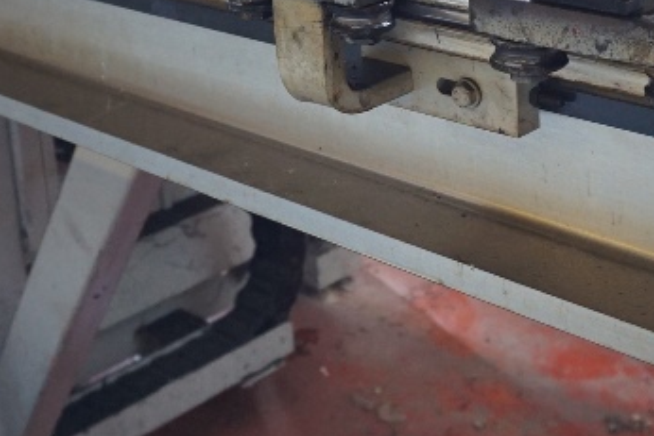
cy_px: -56
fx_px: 1290
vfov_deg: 18.4
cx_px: 346
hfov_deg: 28.4
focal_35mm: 71
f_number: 4
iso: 1600
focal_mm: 16
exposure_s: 1/160
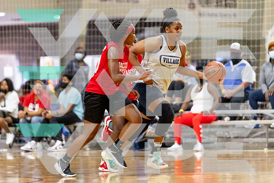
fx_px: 2032
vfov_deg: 5.2
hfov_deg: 7.7
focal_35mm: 267
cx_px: 133
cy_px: 67
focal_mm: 200
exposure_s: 1/800
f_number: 2.8
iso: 2500
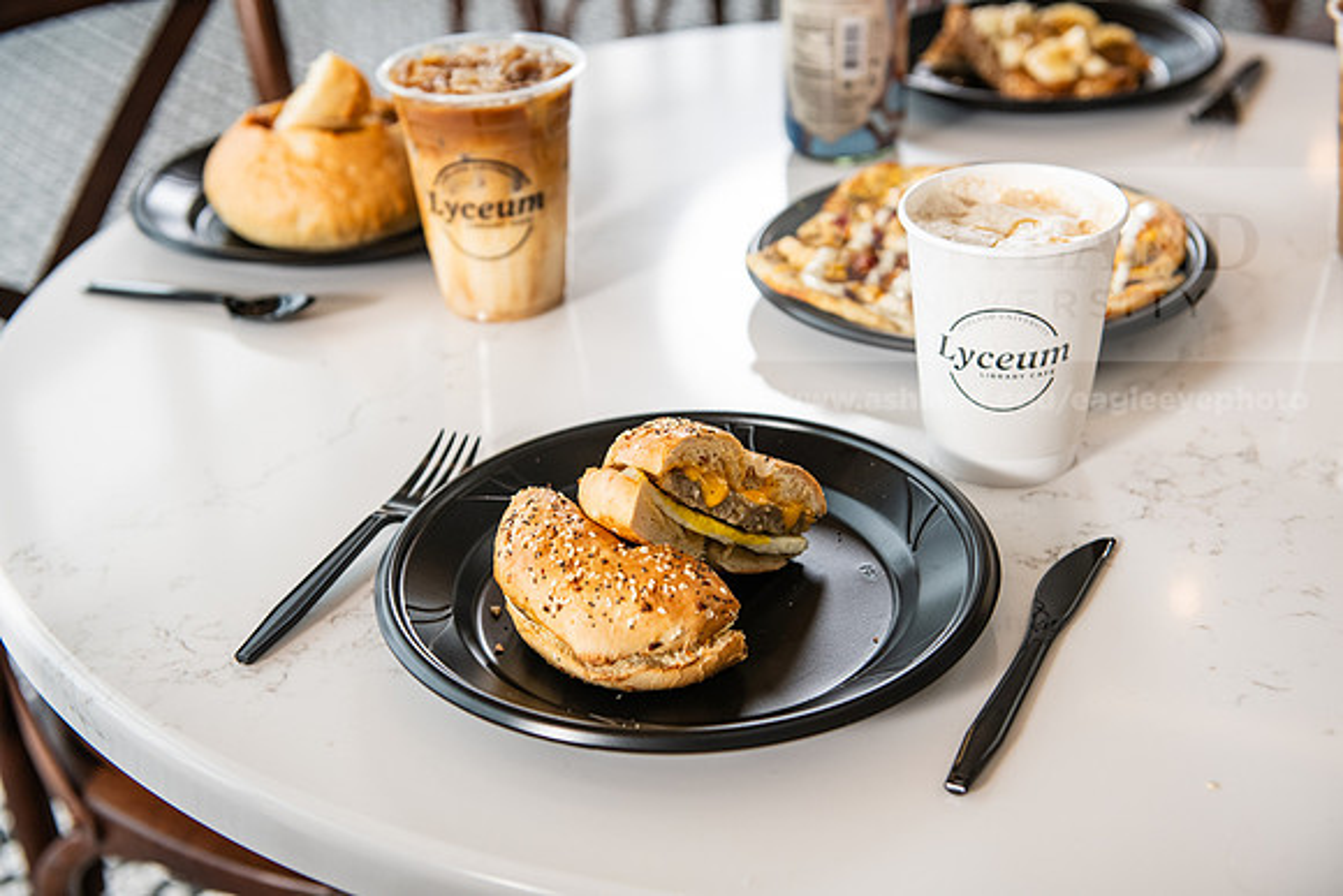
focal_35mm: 50
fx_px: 1866
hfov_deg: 39.6
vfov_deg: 27.0
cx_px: 672
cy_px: 448
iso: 800
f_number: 4
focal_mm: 50
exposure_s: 1/200
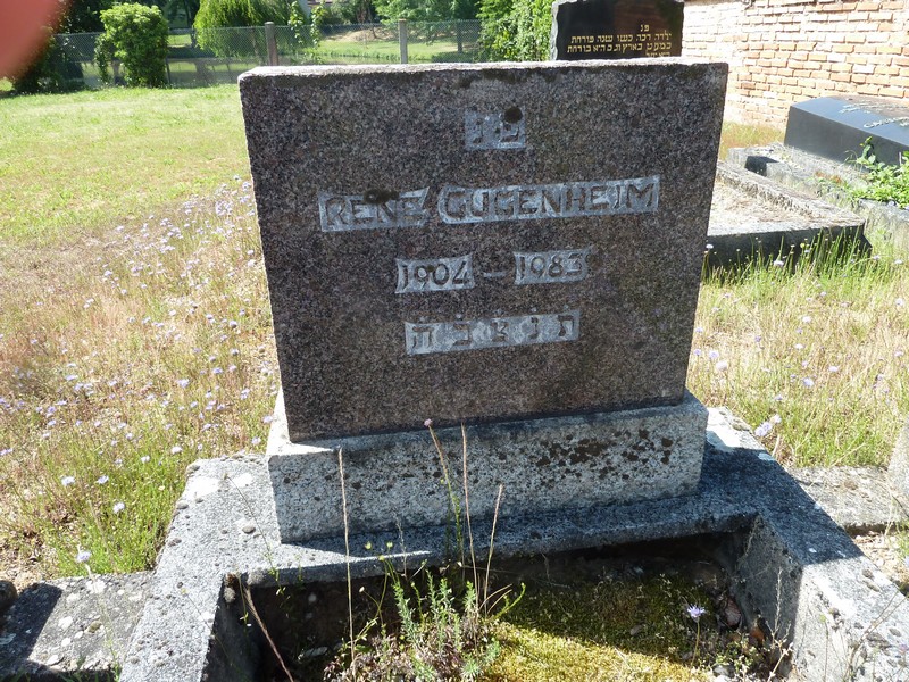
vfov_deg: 54.9
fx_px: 656
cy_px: 341
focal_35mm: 25
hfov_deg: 69.4
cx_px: 454
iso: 80
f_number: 4
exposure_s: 1/125
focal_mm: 4.1
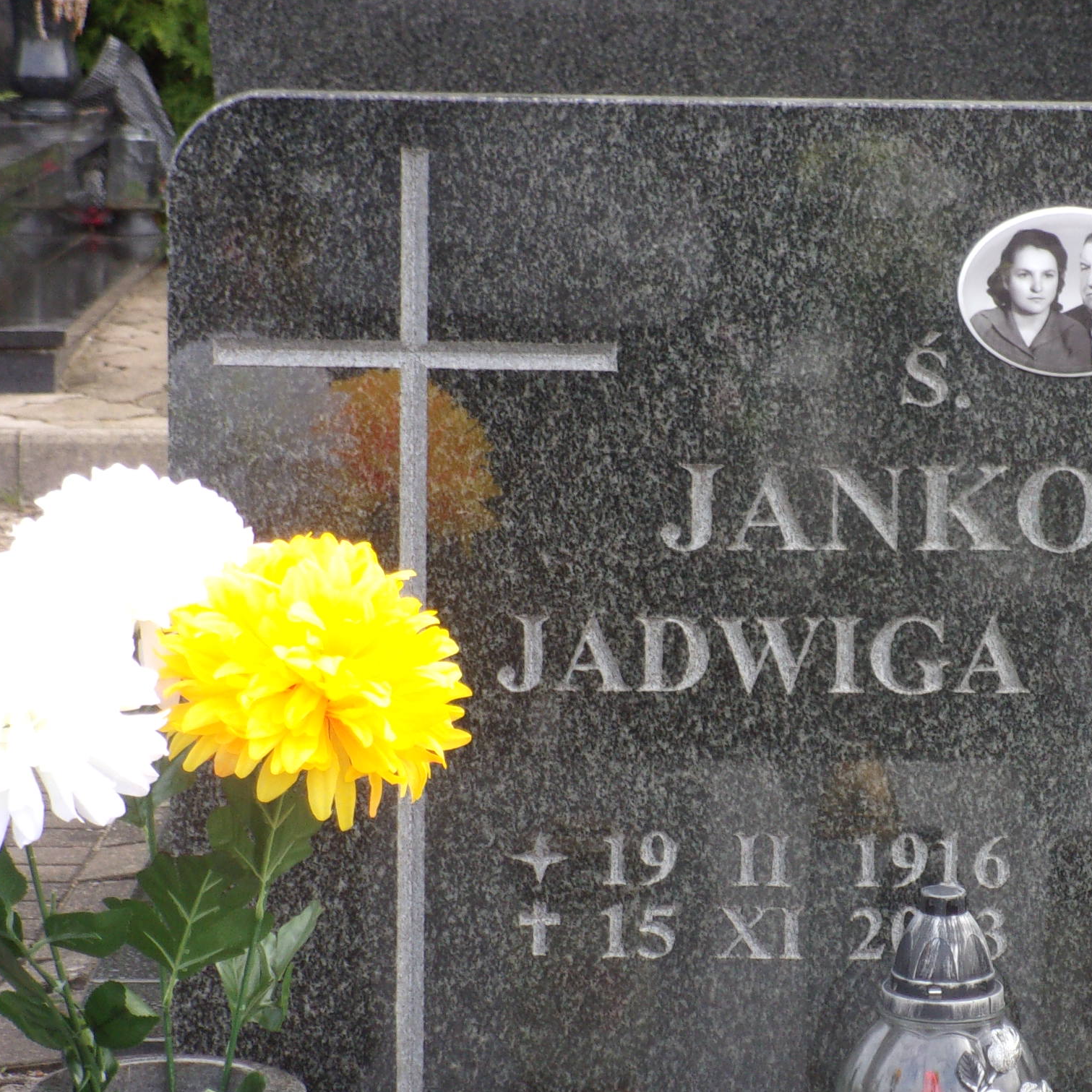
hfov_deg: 12.1
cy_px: 663
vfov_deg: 12.1
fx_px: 5139
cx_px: 918
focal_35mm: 144
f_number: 5.8
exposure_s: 1/60
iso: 91
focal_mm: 16.9
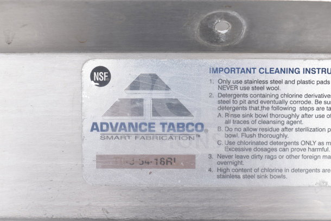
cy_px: 110
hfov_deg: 36.9
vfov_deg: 25.1
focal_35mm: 54
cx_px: 166
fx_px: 497
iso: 200
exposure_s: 1/160
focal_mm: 36
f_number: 6.3
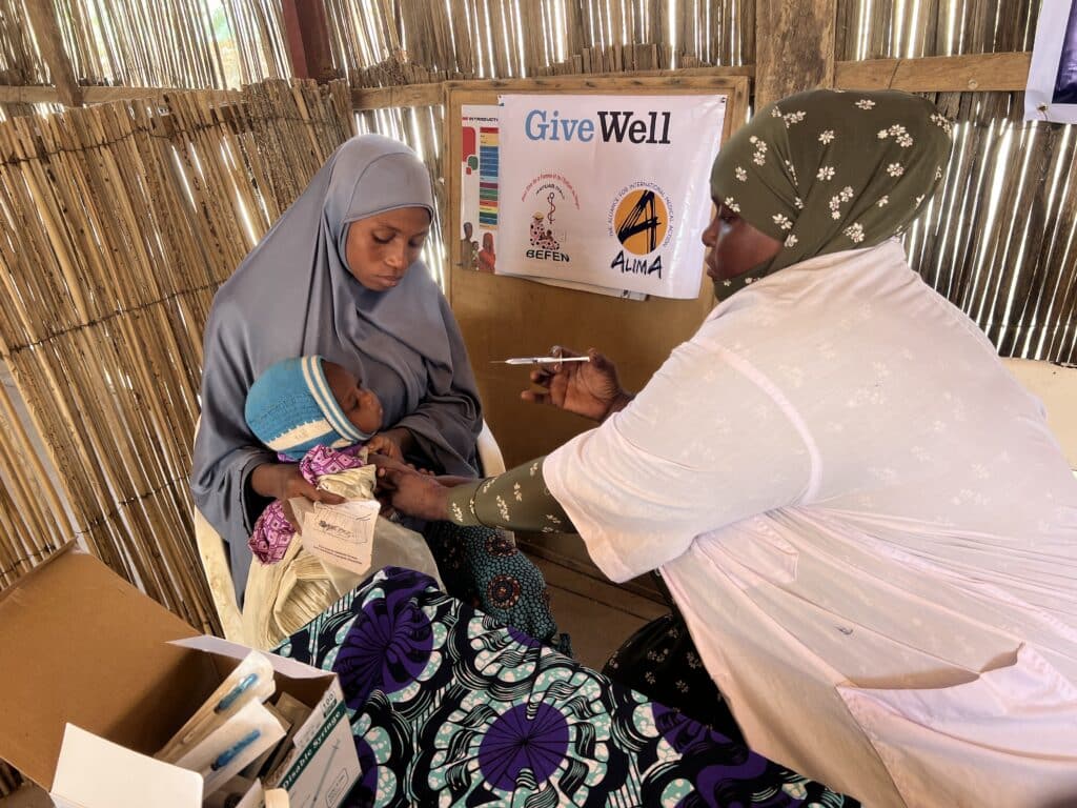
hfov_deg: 67.3
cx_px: 538
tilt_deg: -26.2
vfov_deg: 53.1
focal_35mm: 26
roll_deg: +4.8
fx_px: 809
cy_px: 404
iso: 100
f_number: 1.5
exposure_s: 1/121
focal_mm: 5.7
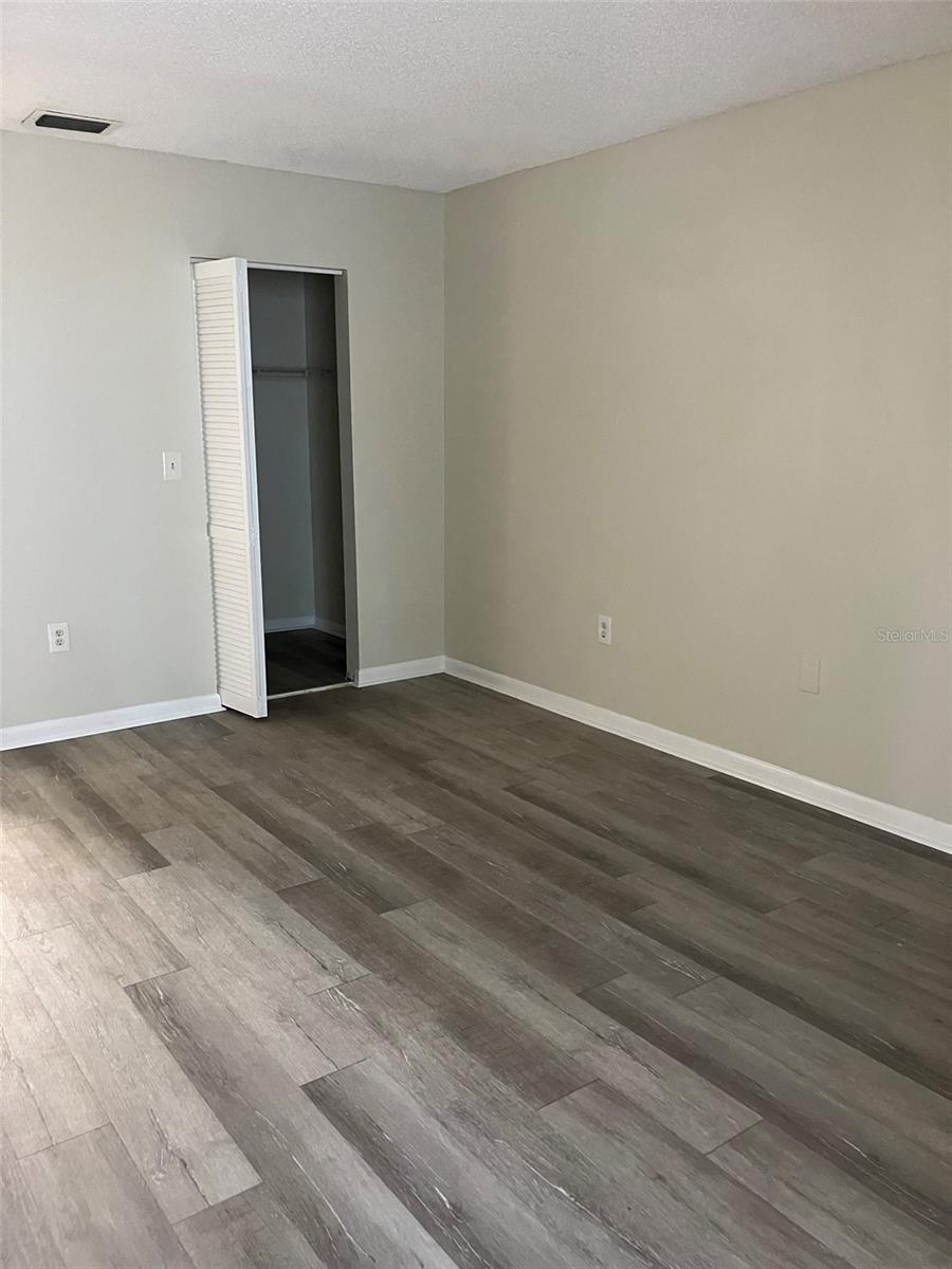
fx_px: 1027
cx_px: 476
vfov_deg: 63.4
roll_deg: +0.6
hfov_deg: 49.7
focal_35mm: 28
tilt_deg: -12.0
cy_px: 634
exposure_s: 1/30
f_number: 1.8
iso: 500
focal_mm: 3.99
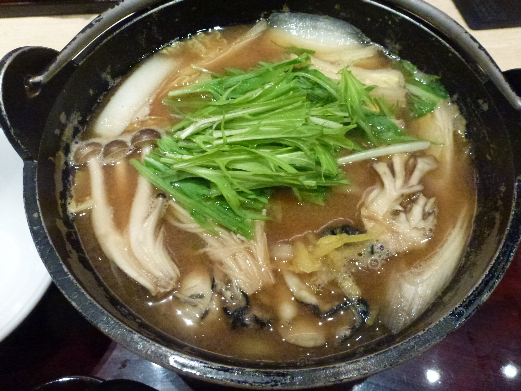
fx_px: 391
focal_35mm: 26
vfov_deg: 53.0
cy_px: 189
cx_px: 274
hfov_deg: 67.3
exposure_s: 1/50
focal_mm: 4.3
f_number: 3.3
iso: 800
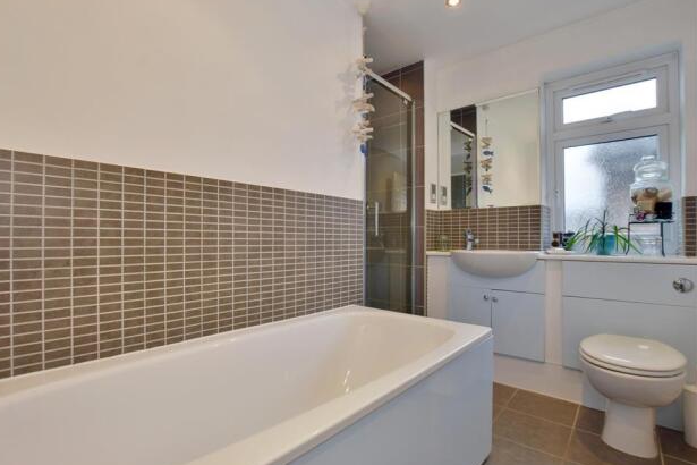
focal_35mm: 16
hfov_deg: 96.6
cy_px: 238
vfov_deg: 73.7
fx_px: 310
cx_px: 326
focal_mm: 10
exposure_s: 1/2
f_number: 11
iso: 400
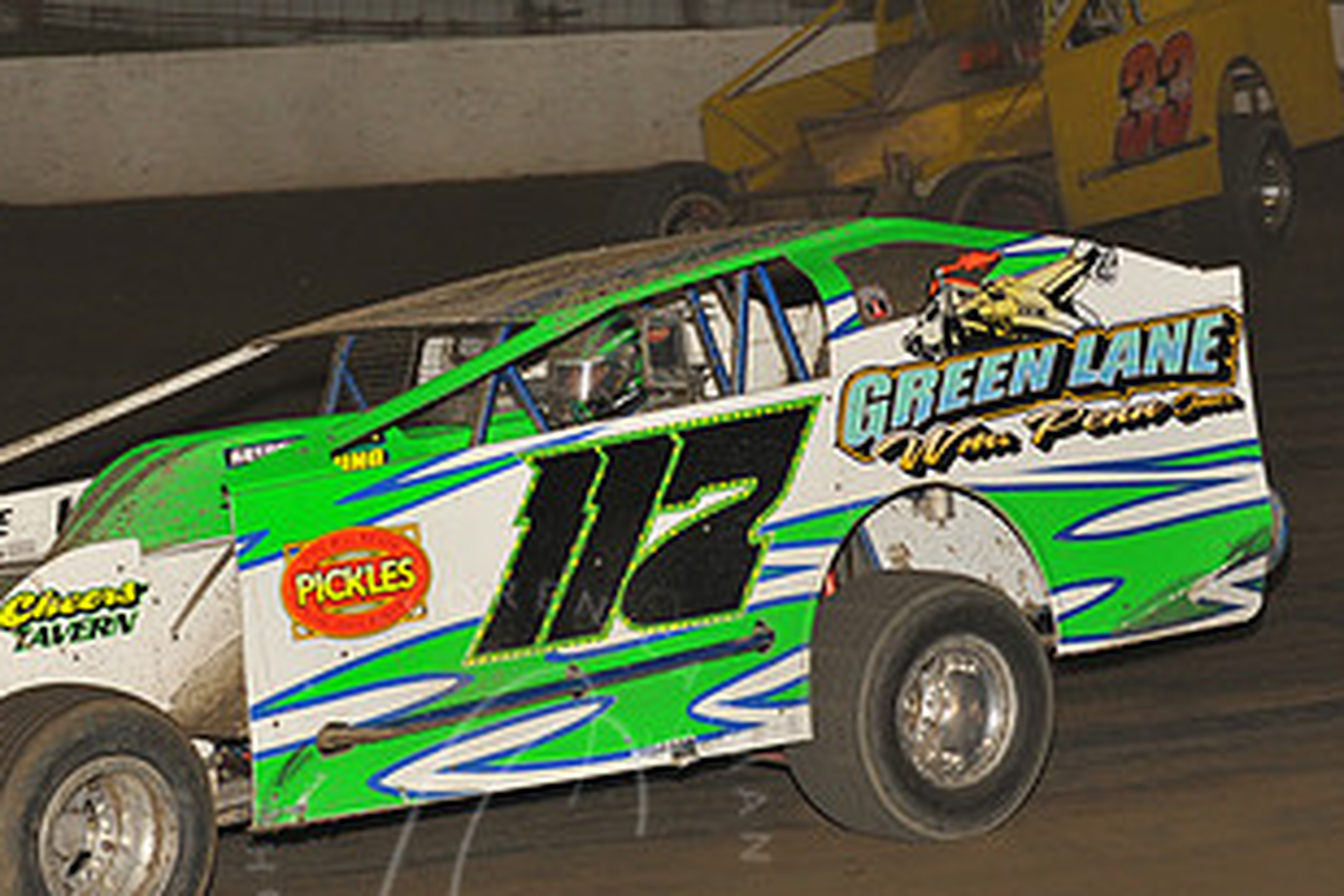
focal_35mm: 150
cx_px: 505
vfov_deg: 9.1
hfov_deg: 13.7
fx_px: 5600
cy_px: 439
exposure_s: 1/320
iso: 800
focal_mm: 80
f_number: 6.3
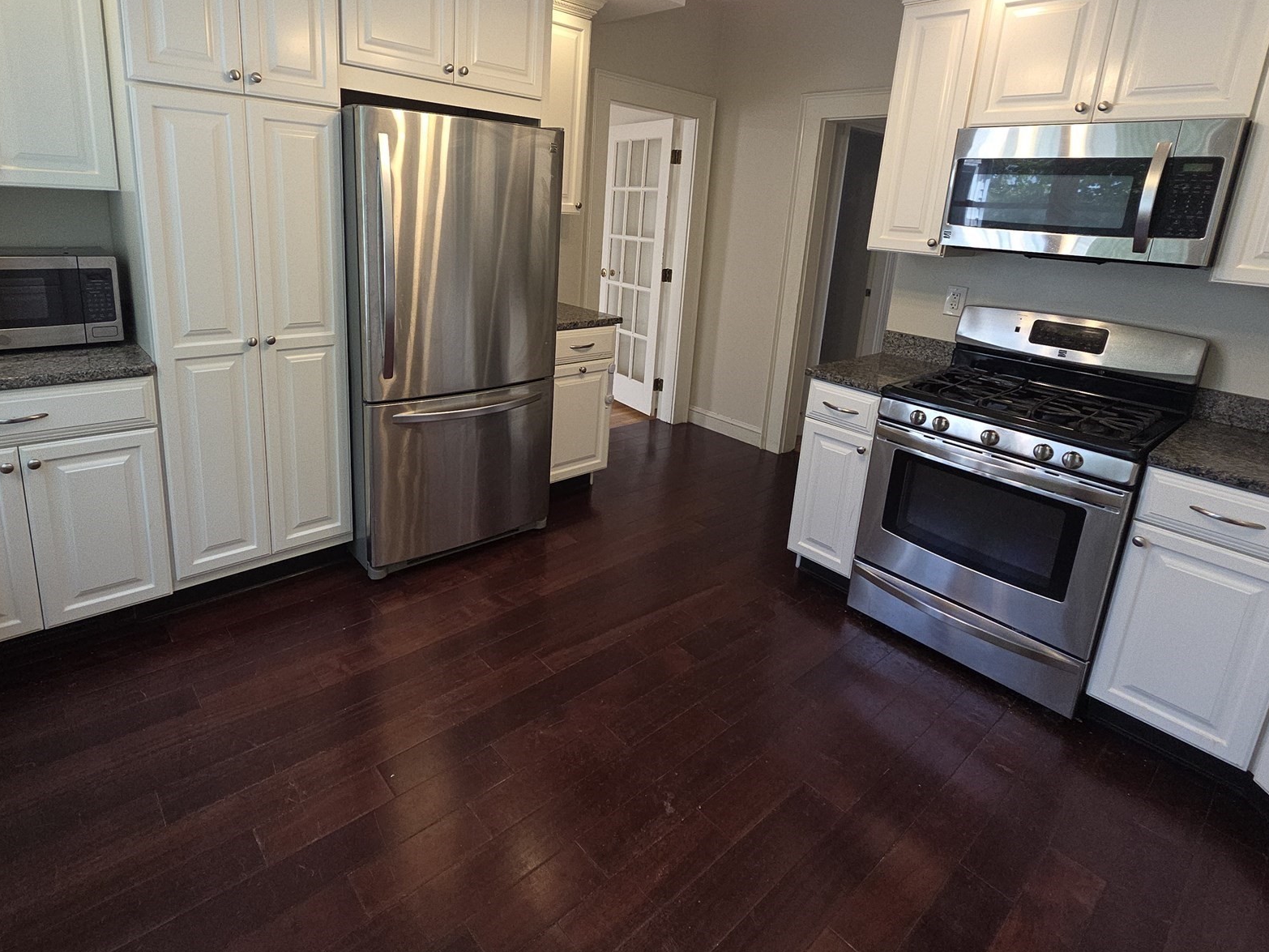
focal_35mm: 17
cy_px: 372
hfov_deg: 91.0
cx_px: 606
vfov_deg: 73.8
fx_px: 623
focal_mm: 2.2
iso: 80
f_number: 2.2
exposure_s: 1/120
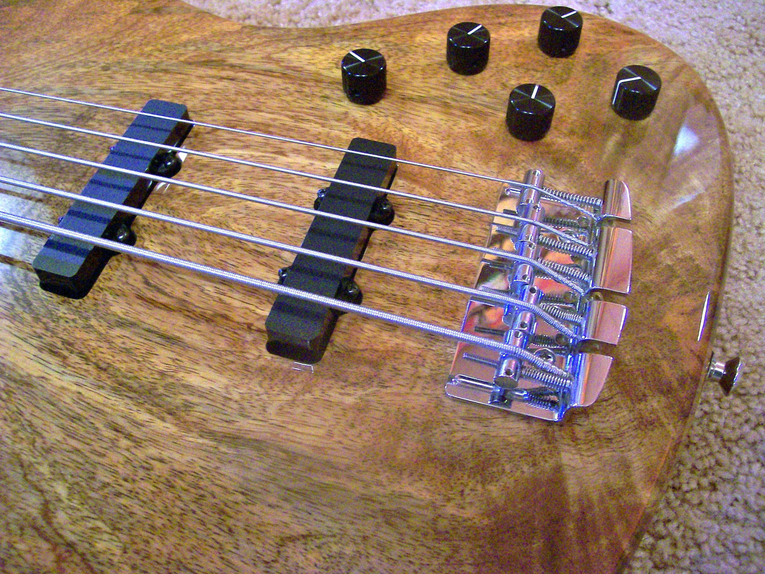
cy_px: 287
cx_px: 382
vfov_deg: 40.7
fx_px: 773
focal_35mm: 35
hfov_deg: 52.6
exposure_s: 1/8
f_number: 2.8
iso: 160
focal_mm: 5.8
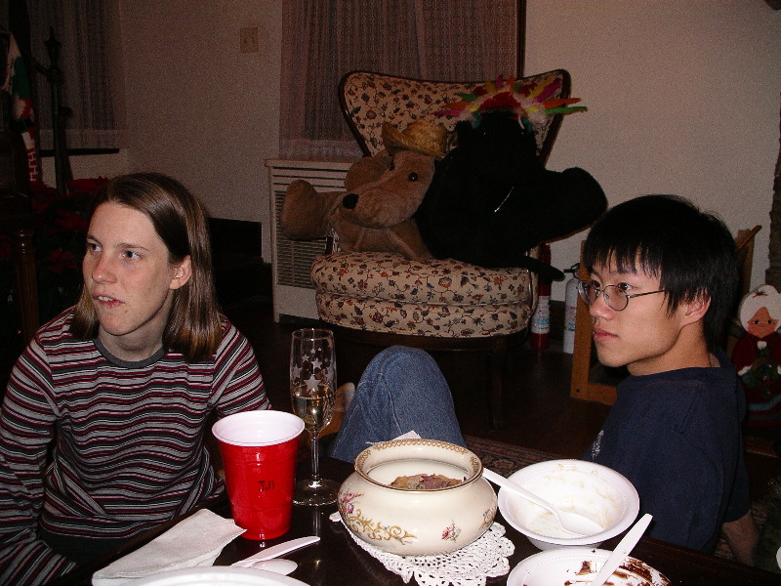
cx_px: 390
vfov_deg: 38.7
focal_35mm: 37
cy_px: 293
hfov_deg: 50.1
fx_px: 835
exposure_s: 1/40
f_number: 2.8
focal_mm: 7.8
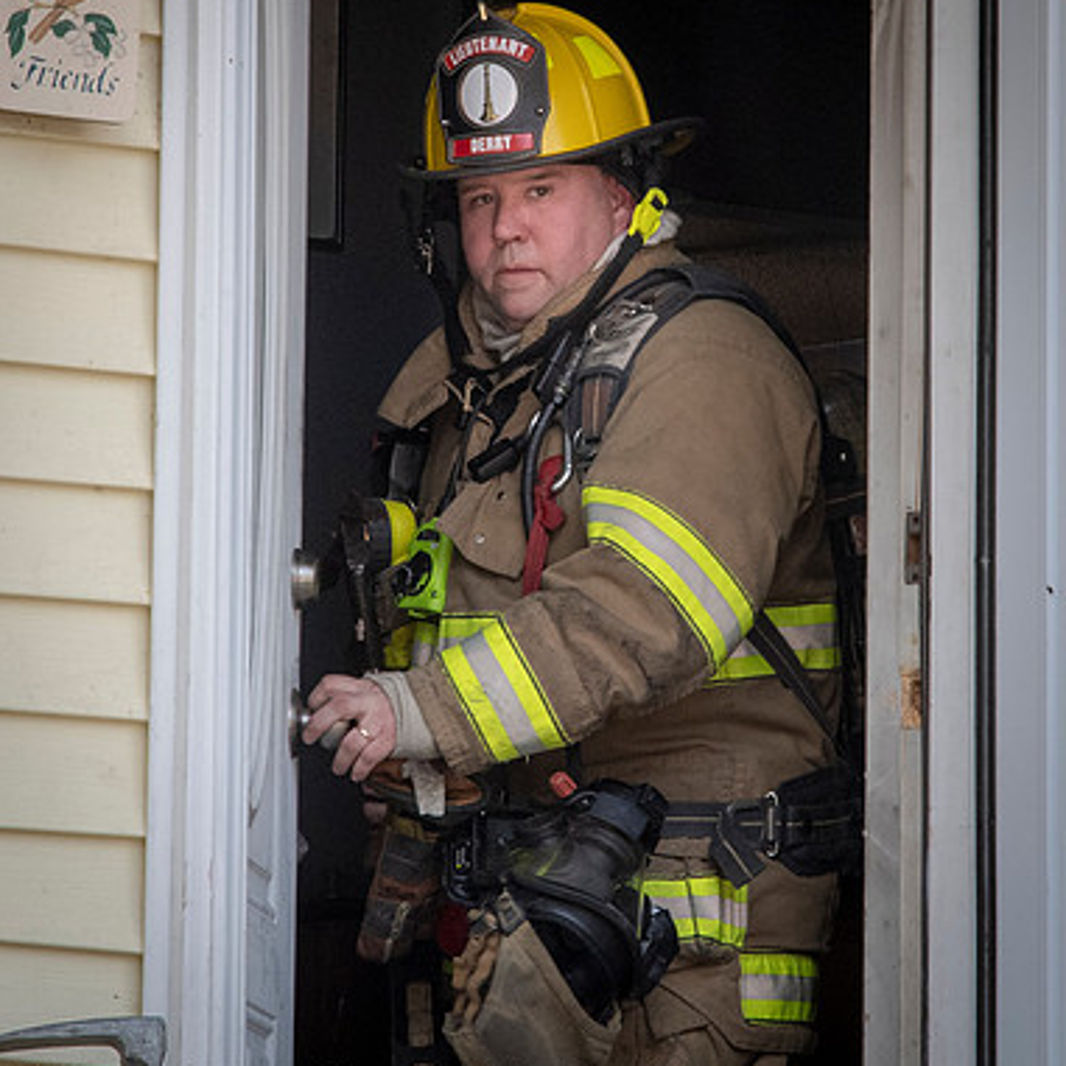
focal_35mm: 275
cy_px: 356
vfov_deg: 6.4
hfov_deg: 6.4
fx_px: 9581
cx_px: 617
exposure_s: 1/250
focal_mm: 80
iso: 1000
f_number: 9
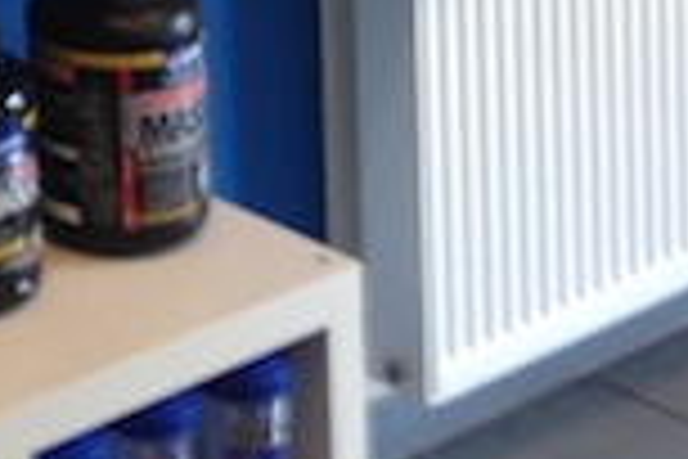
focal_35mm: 180
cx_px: -373
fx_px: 3440
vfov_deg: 6.9
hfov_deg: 11.0
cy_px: -860
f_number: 2.4
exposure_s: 1/24
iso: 64
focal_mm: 4.12
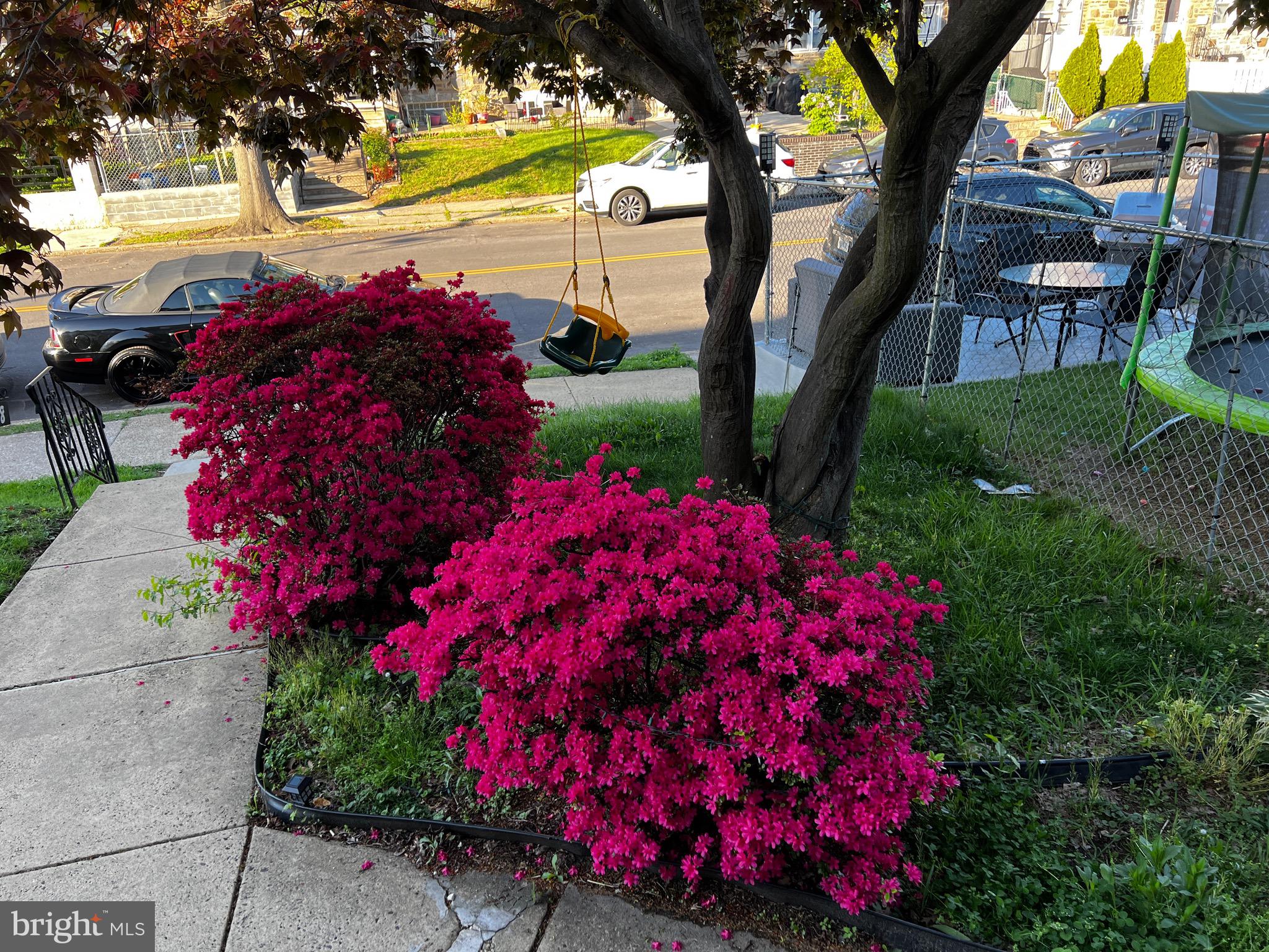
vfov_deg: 53.1
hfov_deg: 67.3
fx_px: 953
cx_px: 634
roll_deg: +2.6
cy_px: 476
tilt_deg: -25.3
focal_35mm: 26
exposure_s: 1/240
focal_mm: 5.7
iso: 40
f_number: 1.5
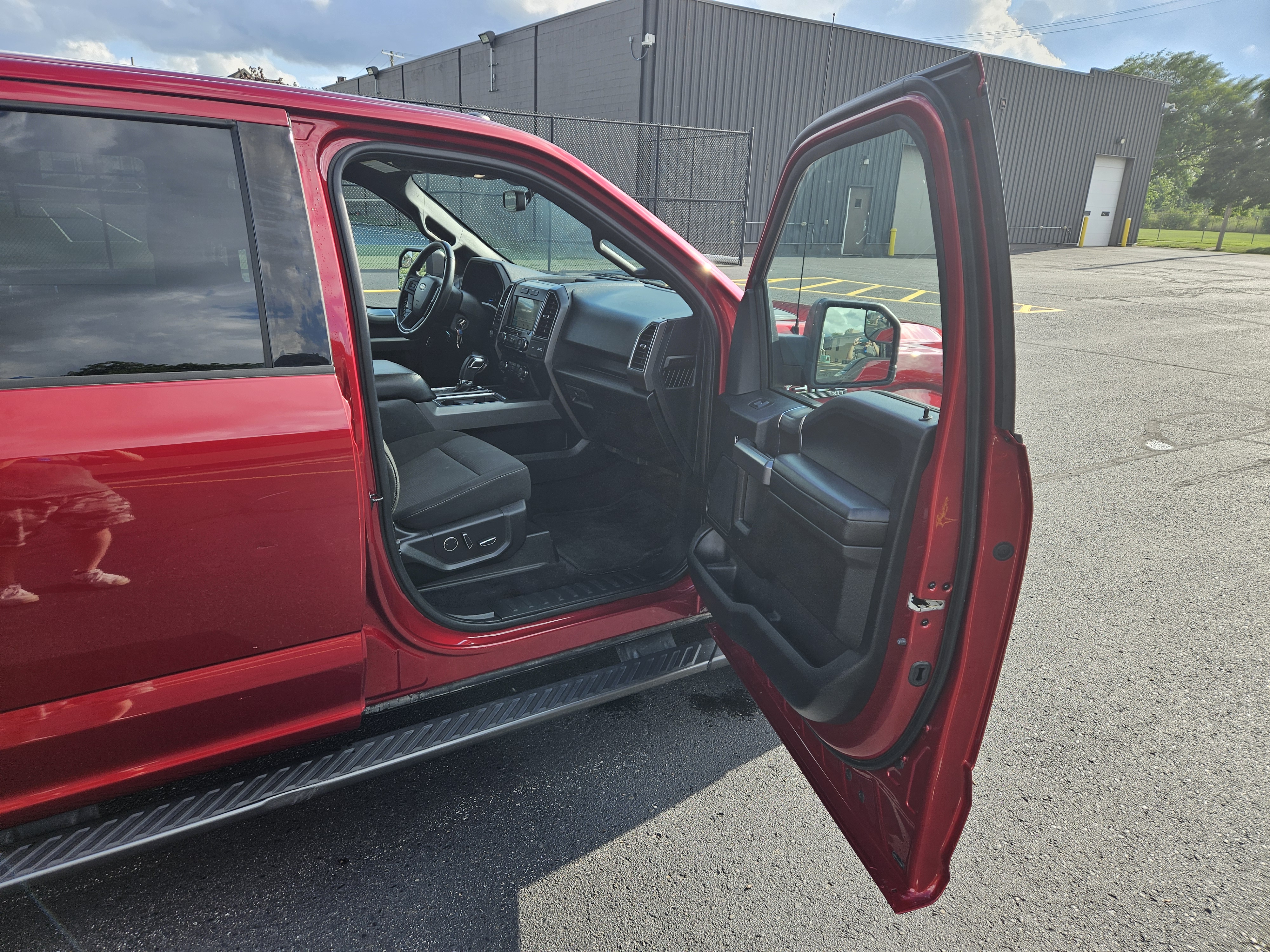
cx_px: 635
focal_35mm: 23
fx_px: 844
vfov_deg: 58.9
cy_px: 476
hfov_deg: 73.9
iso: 25
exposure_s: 1/519
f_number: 1.8
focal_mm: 5.4
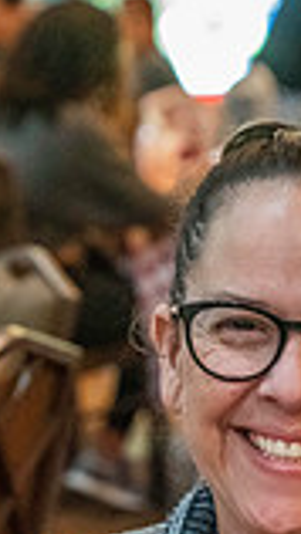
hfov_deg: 5.8
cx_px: 298
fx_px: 2962
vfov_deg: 10.1
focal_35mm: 209
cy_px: 723
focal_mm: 70
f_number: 4.5
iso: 16000
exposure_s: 1/200
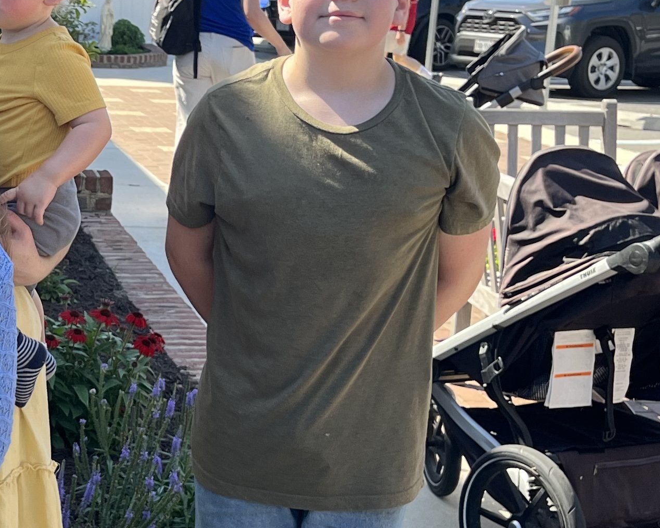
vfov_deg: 18.9
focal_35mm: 81
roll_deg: -1.3
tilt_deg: -11.7
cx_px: -101
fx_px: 1583
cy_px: 239
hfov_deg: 22.0
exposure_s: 1/684
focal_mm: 5.1
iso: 50
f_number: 1.6
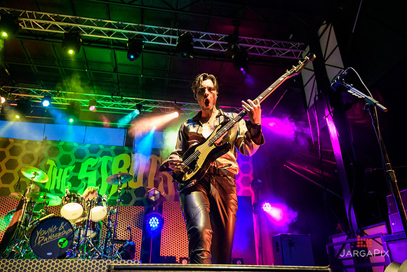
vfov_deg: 45.8
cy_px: 124
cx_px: 204
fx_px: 321
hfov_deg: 64.8
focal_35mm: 28
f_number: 4
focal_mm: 26
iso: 3200
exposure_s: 1/200
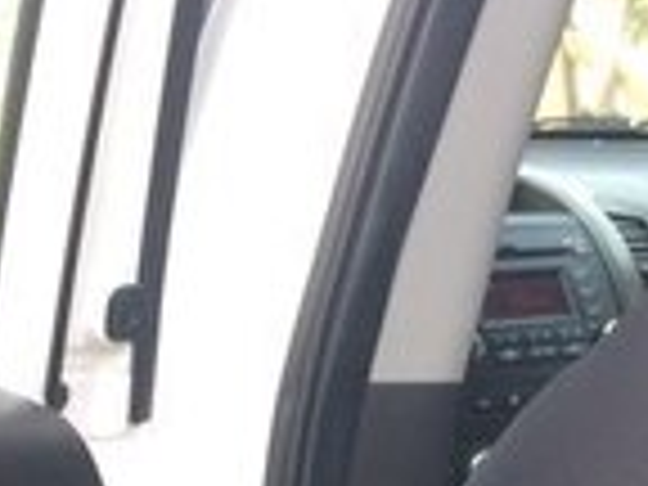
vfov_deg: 10.0
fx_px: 2490
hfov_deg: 14.8
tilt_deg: -21.3
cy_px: 1073
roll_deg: +0.1
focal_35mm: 133
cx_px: 351
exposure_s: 1/100
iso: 40
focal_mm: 4.15
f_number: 2.2
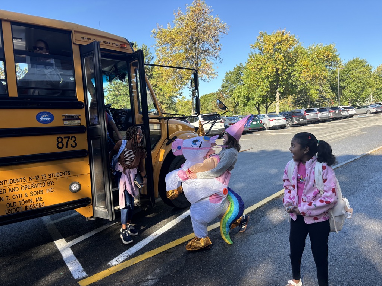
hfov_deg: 67.3
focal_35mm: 26
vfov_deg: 53.1
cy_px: 143
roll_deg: +2.0
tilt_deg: -5.7
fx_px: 287
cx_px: 191
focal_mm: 5.96
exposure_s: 1/670
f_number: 1.6
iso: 50
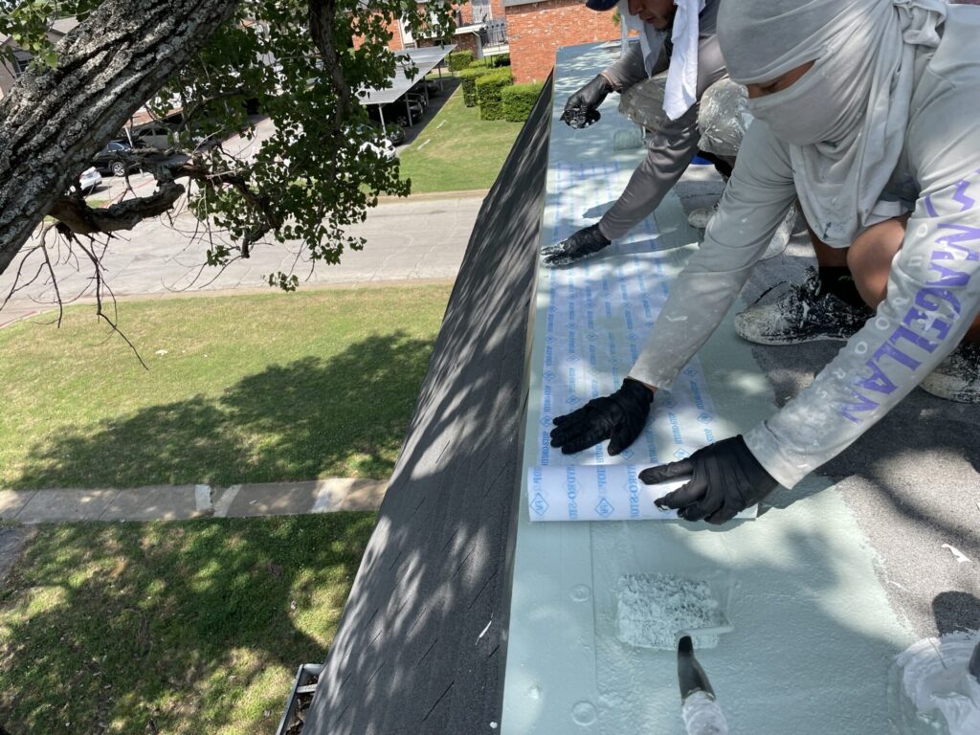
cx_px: 490
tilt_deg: -27.0
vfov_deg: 53.1
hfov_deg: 67.3
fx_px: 736
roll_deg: +8.5
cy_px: 368
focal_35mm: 26
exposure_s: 1/1949
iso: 32
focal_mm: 4.2
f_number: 1.6
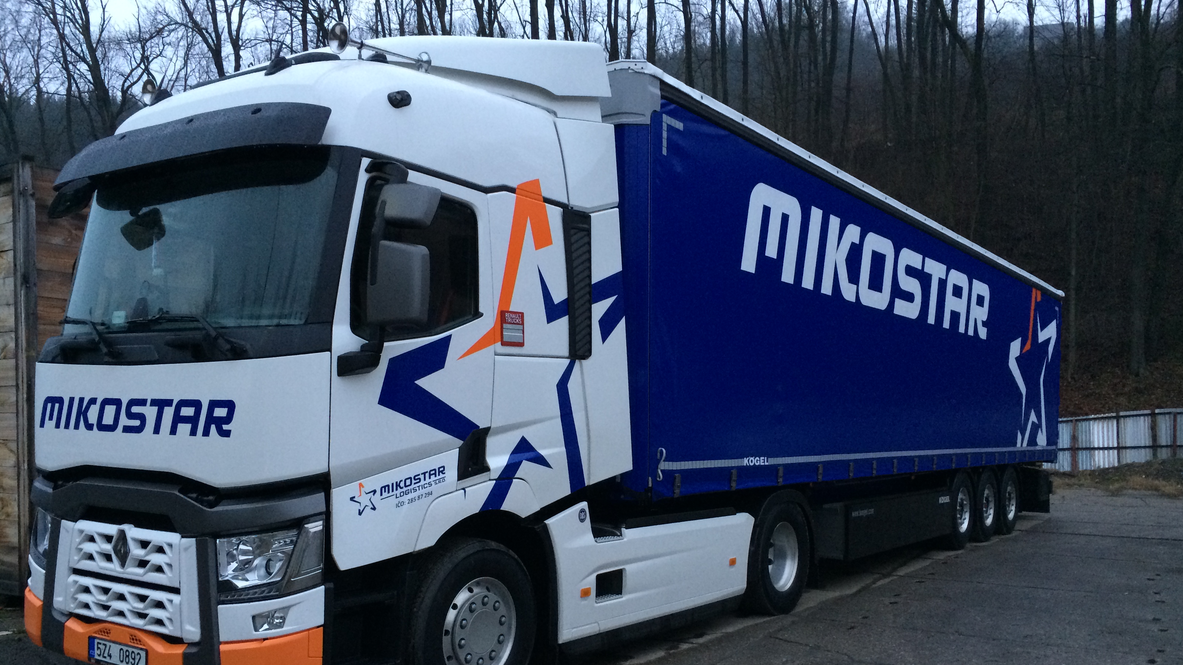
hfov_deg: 61.0
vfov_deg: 36.4
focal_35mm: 32
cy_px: 435
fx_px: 1004
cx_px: 595
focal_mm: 4.15
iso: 200
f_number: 2.2
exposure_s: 1/30
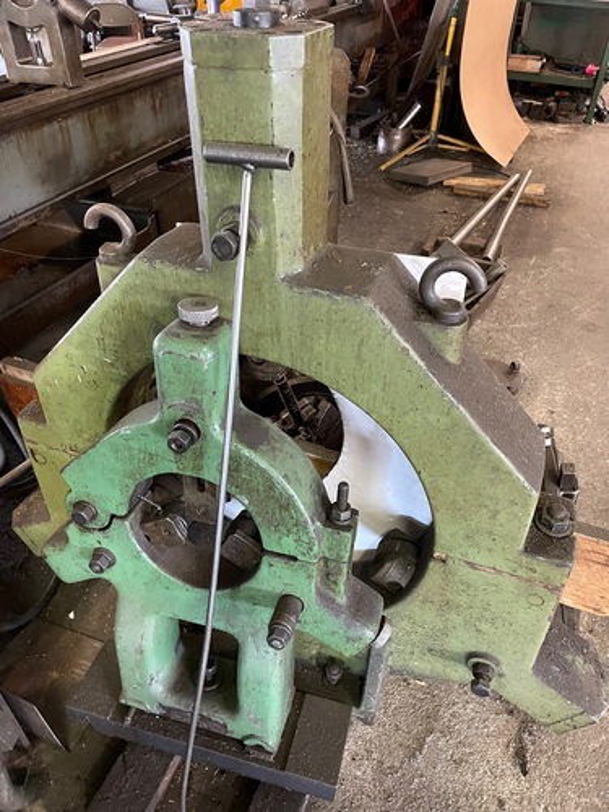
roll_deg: -0.3
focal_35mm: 26
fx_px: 610
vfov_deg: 67.3
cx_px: 304
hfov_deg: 53.1
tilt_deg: -38.4
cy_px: 406
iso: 500
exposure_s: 1/30
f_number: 1.6
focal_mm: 4.2
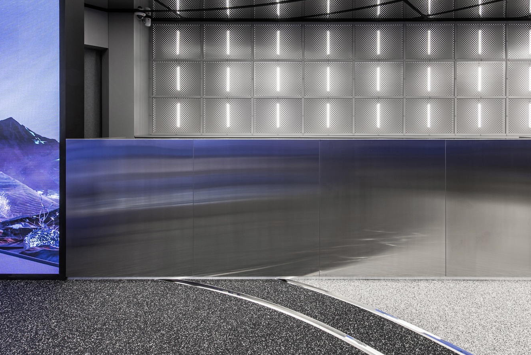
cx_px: 326
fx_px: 354
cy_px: 135
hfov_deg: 72.7
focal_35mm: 24
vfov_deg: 52.7
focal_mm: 16
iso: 100
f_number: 11
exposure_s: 1/3
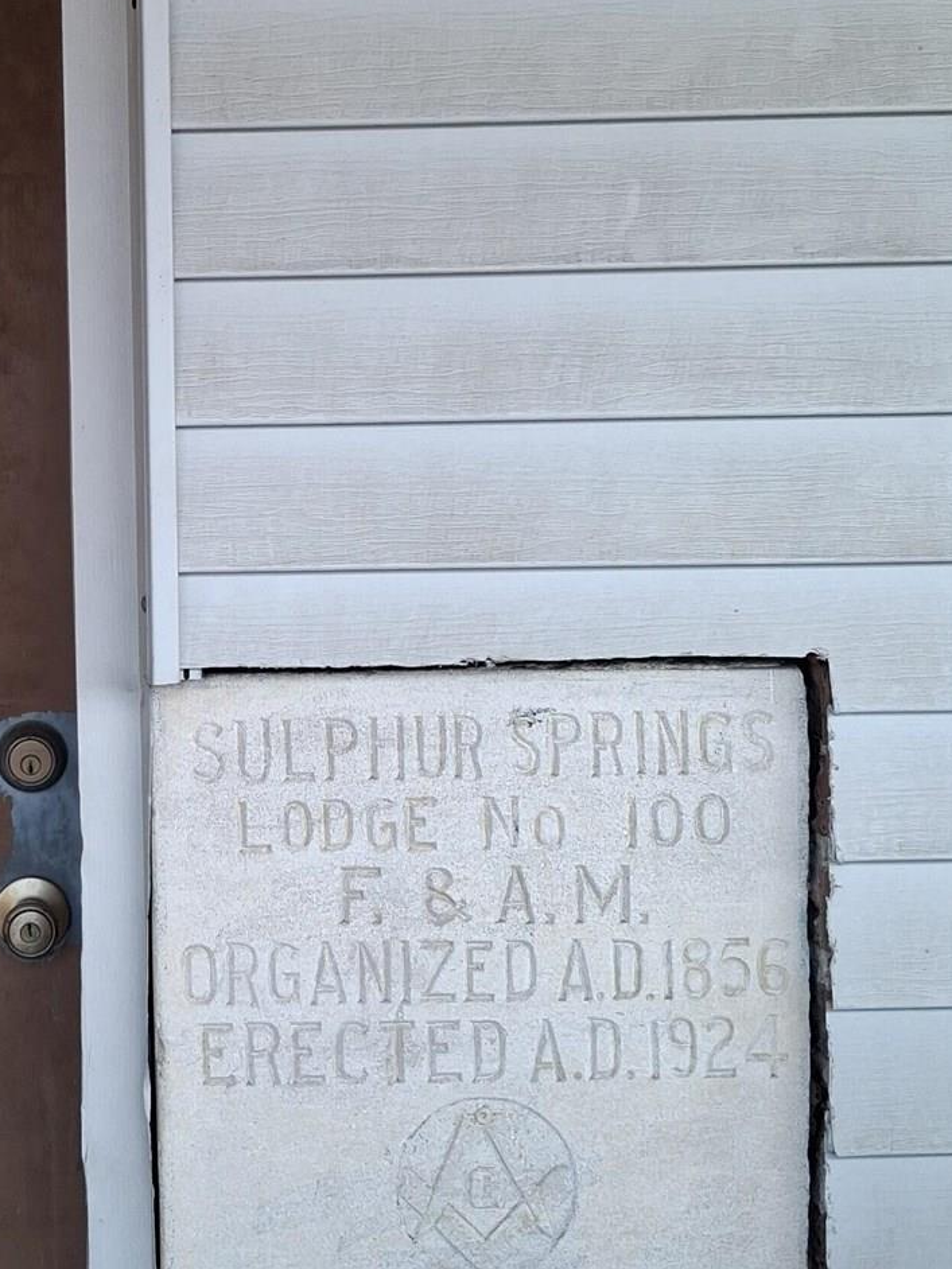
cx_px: 65
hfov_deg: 21.7
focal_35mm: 66
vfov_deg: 29.2
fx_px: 2421
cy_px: 409
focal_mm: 4
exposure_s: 1/100
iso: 100
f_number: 1.8
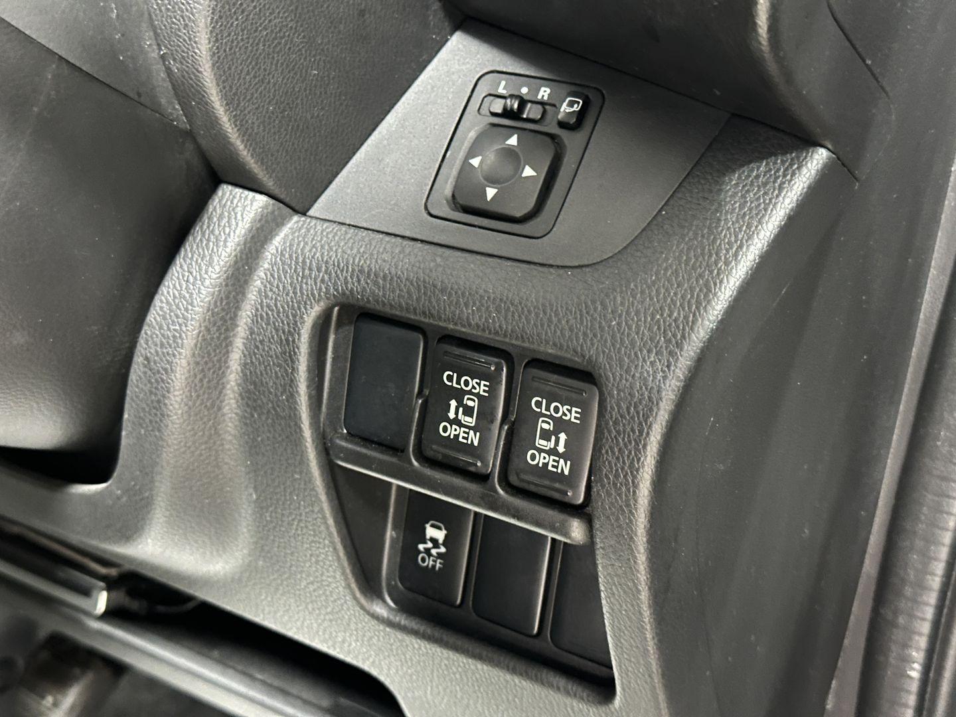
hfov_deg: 39.7
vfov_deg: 30.3
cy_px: 358
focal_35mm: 48
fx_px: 1326
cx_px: 478
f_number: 1.78
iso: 500
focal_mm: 6.86
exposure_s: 1/9
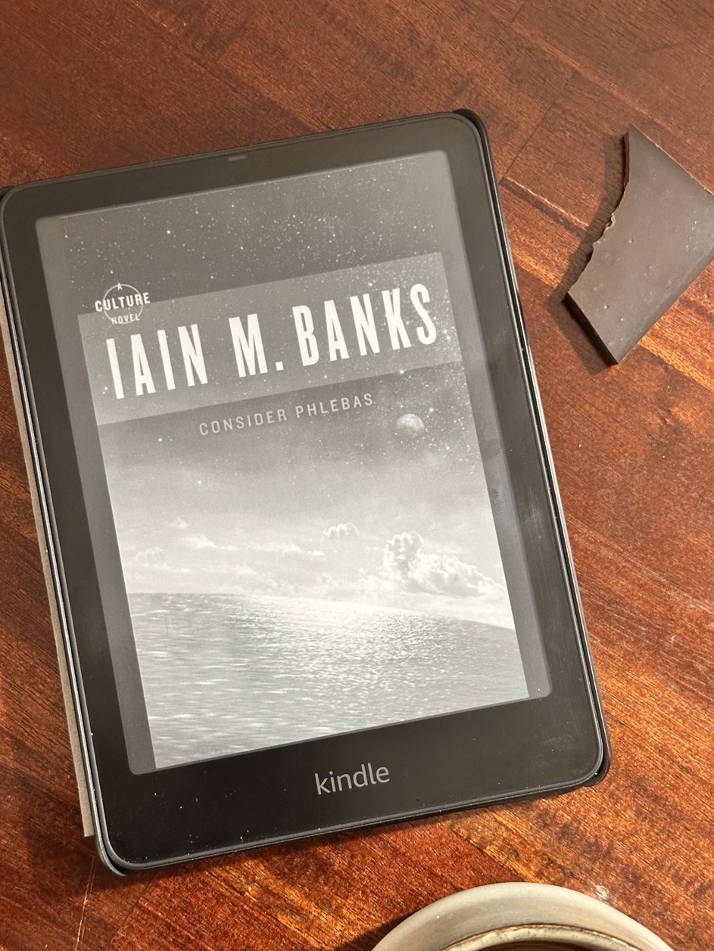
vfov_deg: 34.9
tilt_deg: -85.1
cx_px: 363
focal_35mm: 55
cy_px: 521
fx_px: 1512
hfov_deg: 26.6
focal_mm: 6.86
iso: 320
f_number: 1.78
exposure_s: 1/33
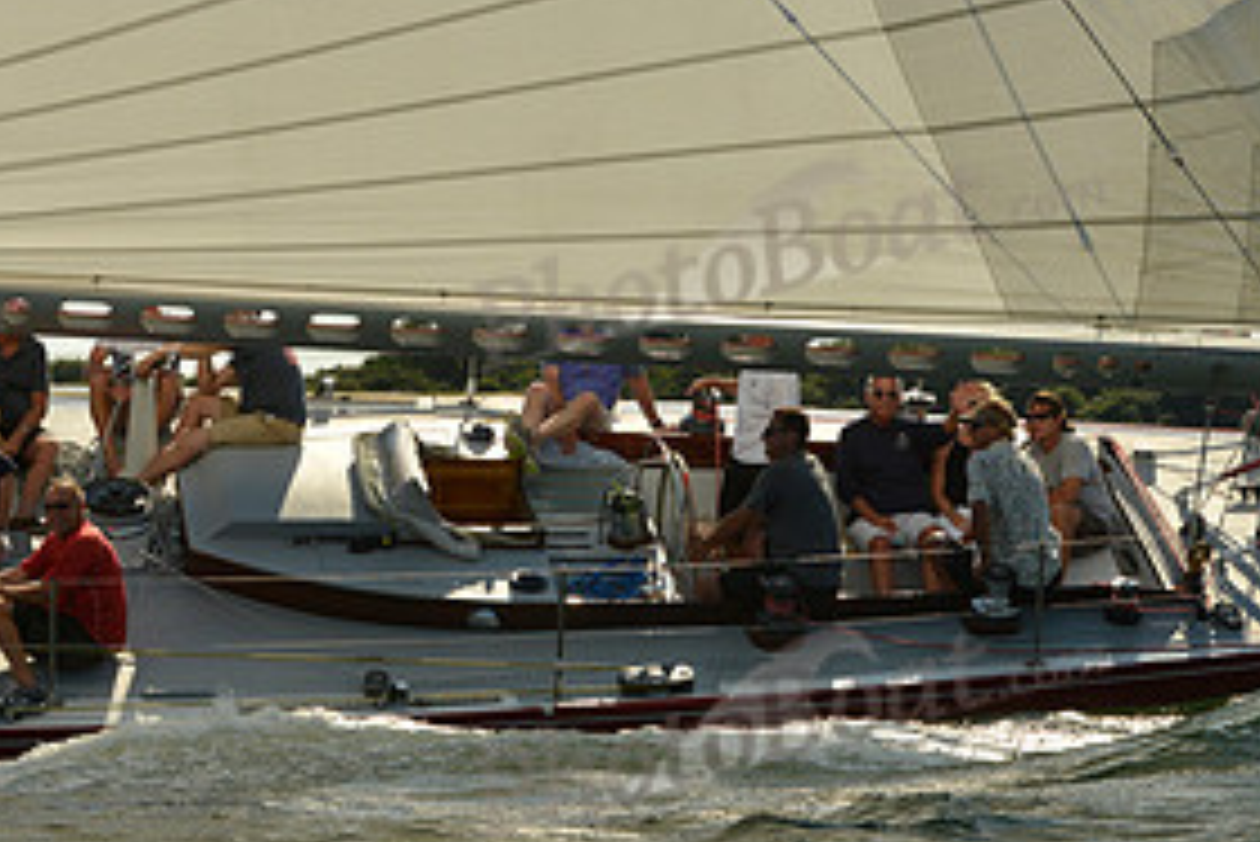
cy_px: 552
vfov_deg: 9.5
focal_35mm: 145
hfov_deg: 14.1
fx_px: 5077
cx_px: 243
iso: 280
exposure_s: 1/1000
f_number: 11
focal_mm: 70
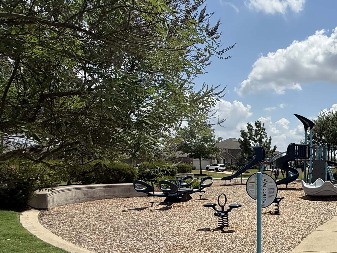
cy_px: 182
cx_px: 364
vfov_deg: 43.1
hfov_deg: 44.5
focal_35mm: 32
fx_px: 312
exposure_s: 1/4149
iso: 50
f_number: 2.2
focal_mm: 2.2
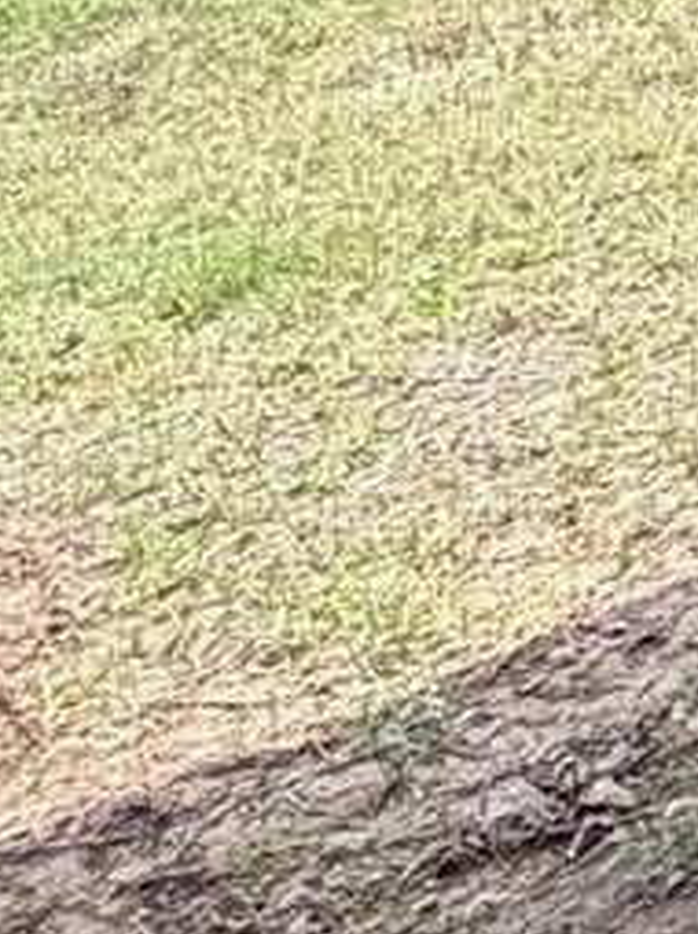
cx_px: 2612
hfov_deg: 8.5
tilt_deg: -5.3
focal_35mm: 113
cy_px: -860
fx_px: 3043
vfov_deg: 14.7
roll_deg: +0.7
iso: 40
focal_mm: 2.22
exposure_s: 1/502
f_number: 2.2
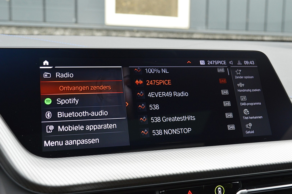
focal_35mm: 44
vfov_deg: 30.8
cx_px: 146
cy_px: 97
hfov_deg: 45.0
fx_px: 353
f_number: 7.1
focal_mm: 29
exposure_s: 1/60
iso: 800
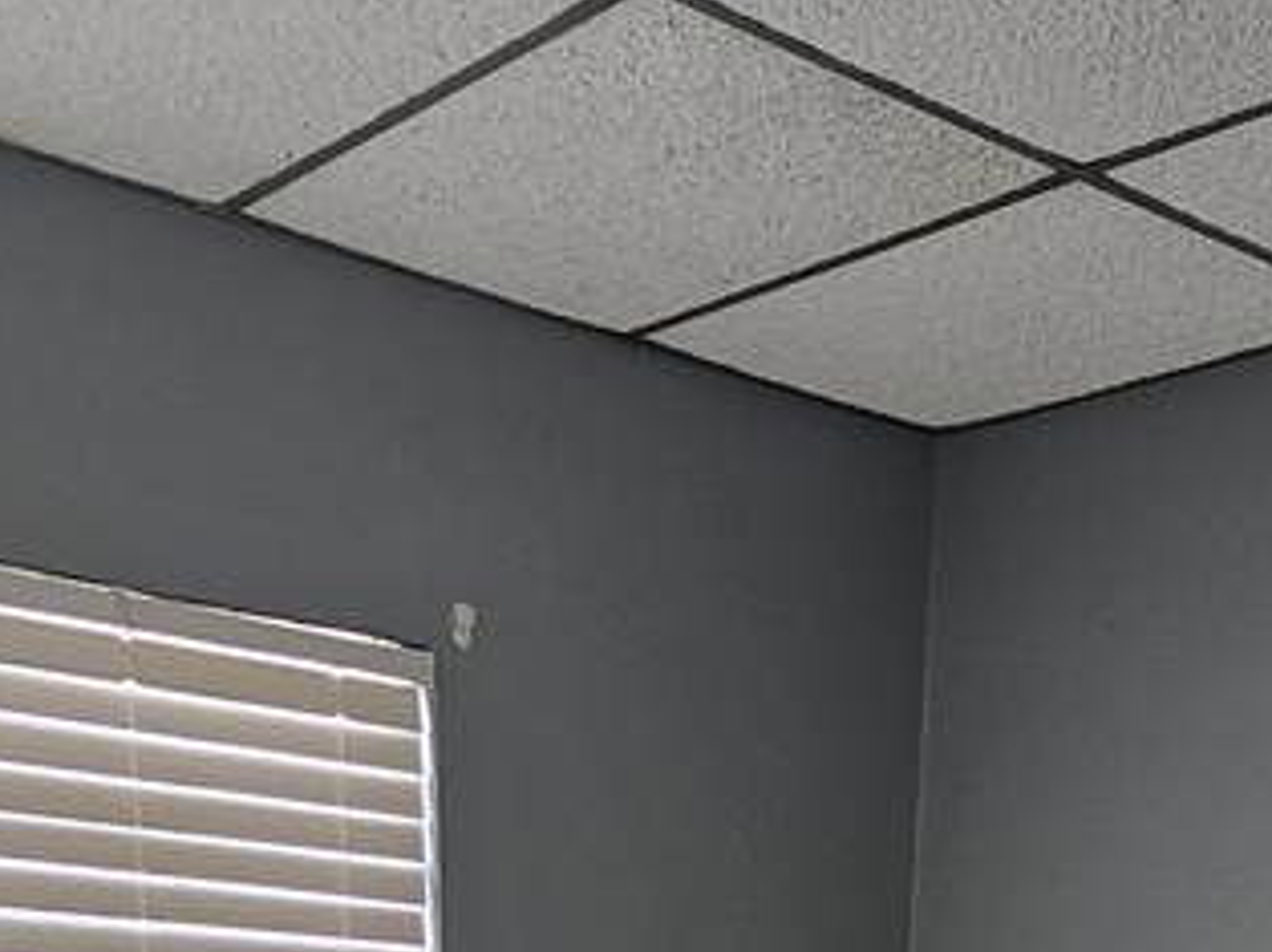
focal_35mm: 53
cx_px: 887
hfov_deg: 35.7
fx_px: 1946
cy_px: 1738
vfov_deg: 19.8
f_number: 2.2
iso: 80
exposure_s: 1/60
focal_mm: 2.2
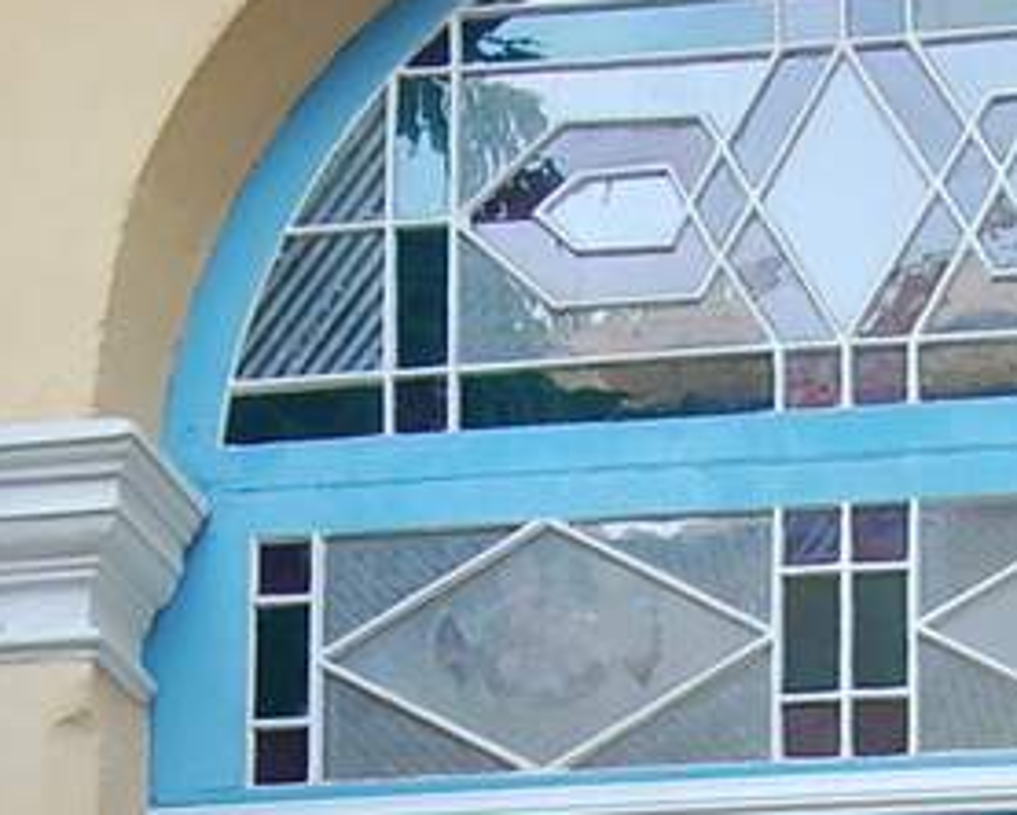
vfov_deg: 13.6
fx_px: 2974
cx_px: 821
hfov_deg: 19.2
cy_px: 1549
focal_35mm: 99
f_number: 4
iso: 400
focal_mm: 19
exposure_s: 1/60
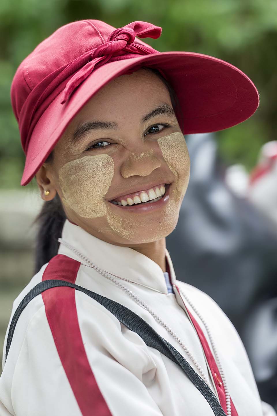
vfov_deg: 10.8
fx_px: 2195
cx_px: 138
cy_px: 208
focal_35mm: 190
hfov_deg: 7.2
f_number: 4.5
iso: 400
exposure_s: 1/80
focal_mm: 190
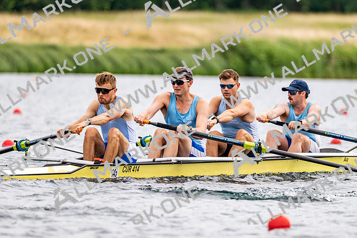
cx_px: 178
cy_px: 119
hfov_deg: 3.4
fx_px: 5954
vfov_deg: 2.3
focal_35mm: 600
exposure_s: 1/2500
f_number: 4.5
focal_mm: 400
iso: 280
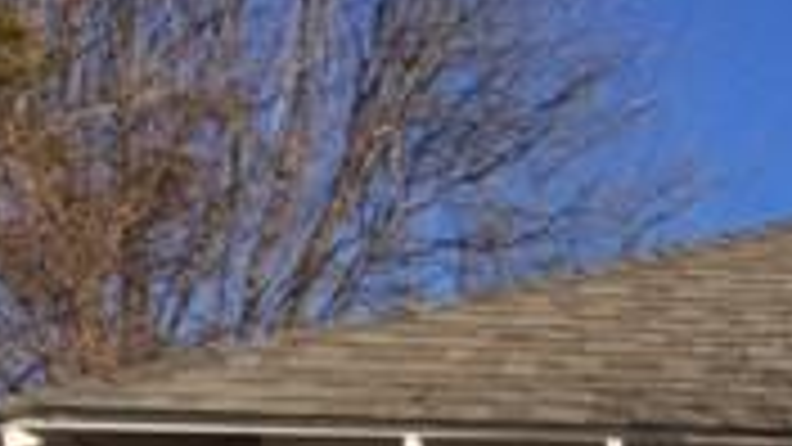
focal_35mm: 115
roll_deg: -0.1
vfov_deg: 9.9
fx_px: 2415
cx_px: 1197
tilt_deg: +3.9
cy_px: 851
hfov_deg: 16.8
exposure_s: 1/2825
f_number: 2.2
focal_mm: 4.15
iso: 32
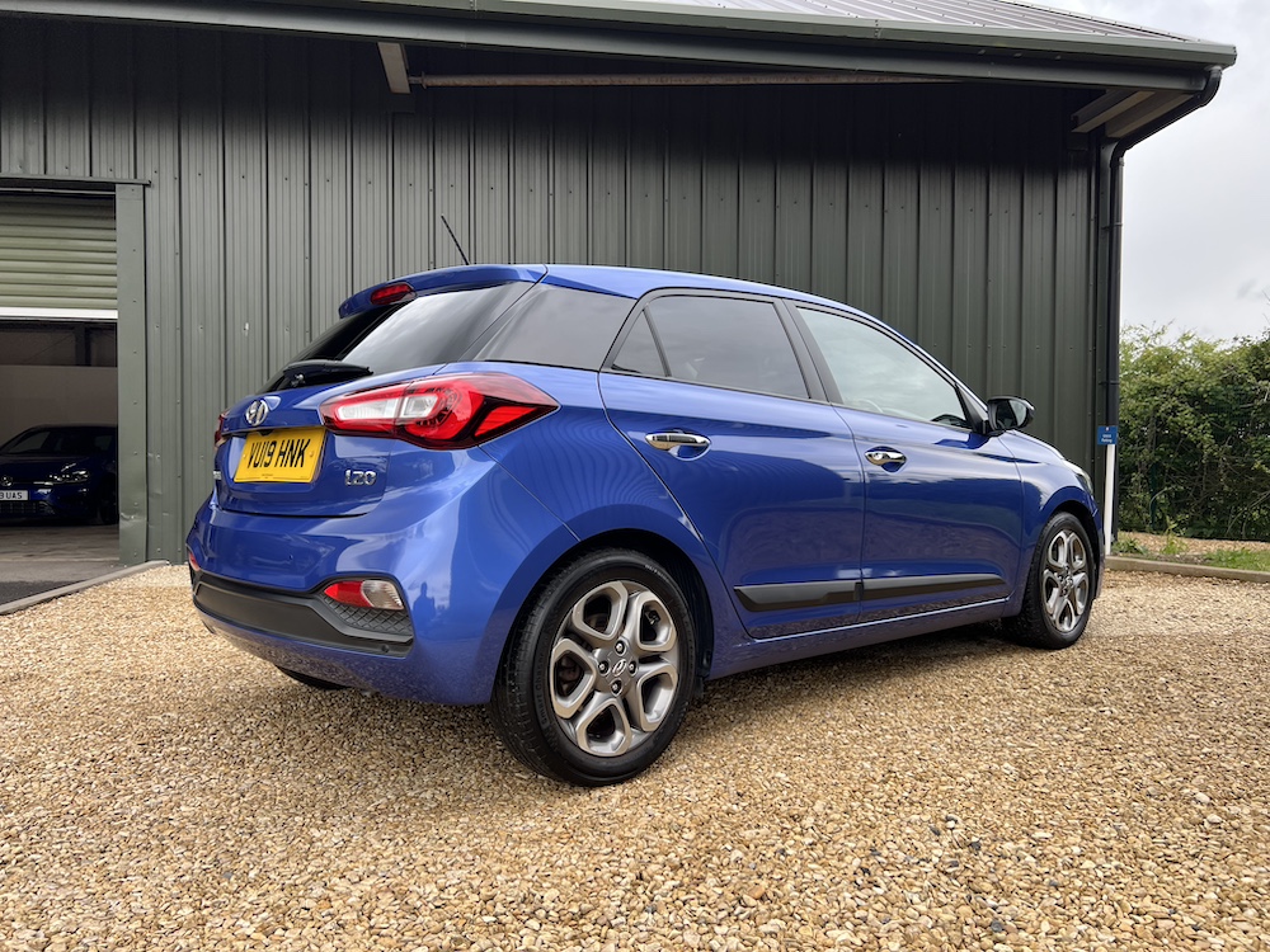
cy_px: 476
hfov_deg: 67.3
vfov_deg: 53.1
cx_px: 635
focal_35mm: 26
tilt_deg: -0.8
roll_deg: +0.8
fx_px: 954
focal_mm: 5.7
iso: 50
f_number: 1.5
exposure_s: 1/780
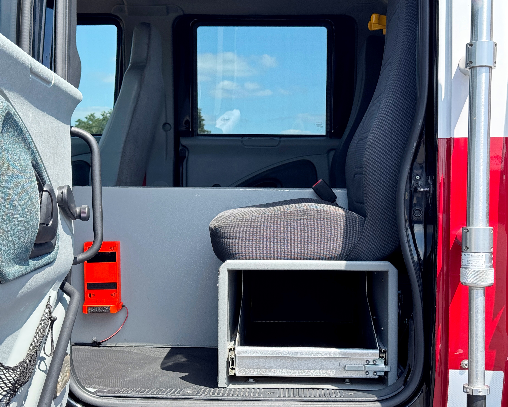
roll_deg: -0.8
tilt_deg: -1.3
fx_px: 767
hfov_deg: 36.7
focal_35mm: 51
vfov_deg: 29.7
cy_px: 204
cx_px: 264
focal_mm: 6.76
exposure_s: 1/1011
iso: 64
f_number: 1.78
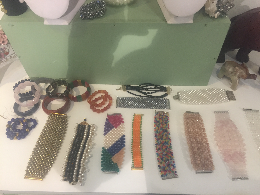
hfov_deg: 61.7
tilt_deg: -52.4
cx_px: 130
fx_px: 218
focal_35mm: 29
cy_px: 98
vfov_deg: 48.2
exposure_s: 1/33
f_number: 2.2
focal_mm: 4.15
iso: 160
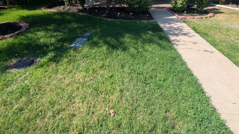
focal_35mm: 19
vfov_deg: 44.5
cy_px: -13
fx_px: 120
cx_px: 120
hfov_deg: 89.6
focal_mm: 1.95
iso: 47
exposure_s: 1/916
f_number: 2.2
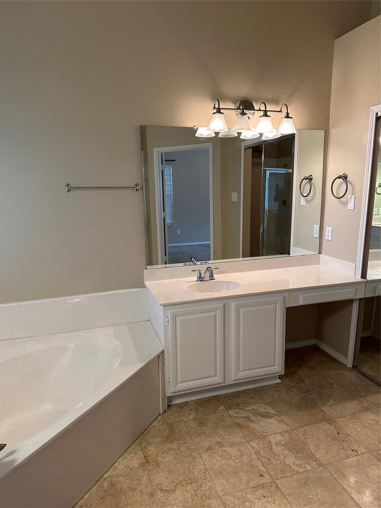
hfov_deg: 56.8
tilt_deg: -11.9
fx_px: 352
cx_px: 190
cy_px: 254
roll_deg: -0.1
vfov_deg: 71.6
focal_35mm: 24
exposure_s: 1/60
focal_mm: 6.86
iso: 125
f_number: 1.78
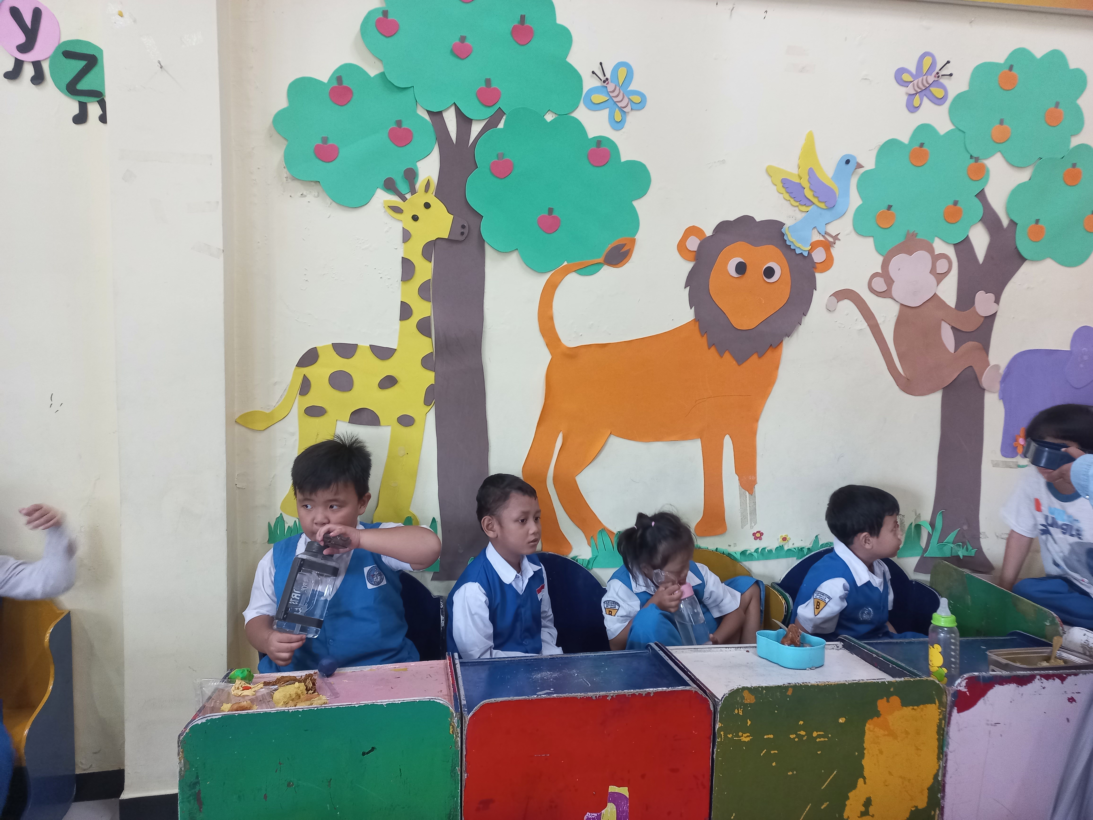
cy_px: 410
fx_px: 789
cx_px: 546
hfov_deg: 69.4
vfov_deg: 54.9
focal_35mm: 25
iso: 320
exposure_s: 1/25
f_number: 1.8
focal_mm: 4.6
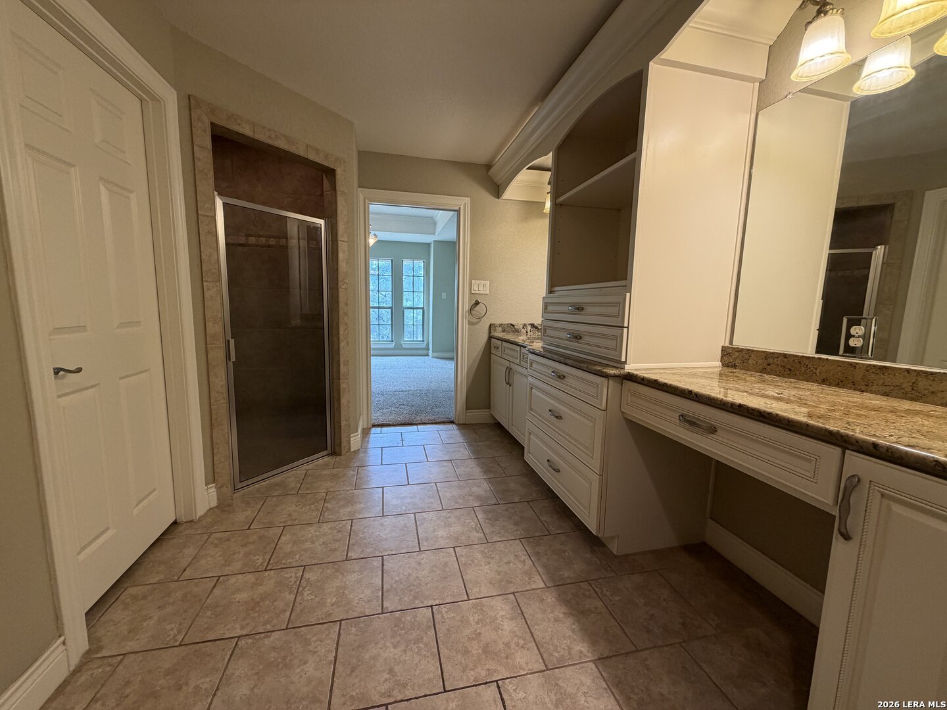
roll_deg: -0.4
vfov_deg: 85.7
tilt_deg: -8.1
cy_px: 355
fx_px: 383
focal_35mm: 14
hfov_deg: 102.1
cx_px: 474
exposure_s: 1/60
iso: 200
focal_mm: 2.22
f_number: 2.2
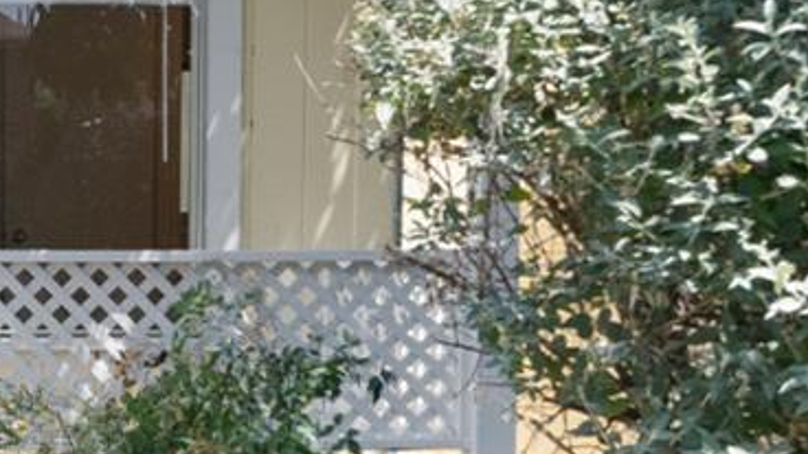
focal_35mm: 145
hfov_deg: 13.3
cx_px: -652
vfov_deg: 8.4
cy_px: 171
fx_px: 3107
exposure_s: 1/80
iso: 400
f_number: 8
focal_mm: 34
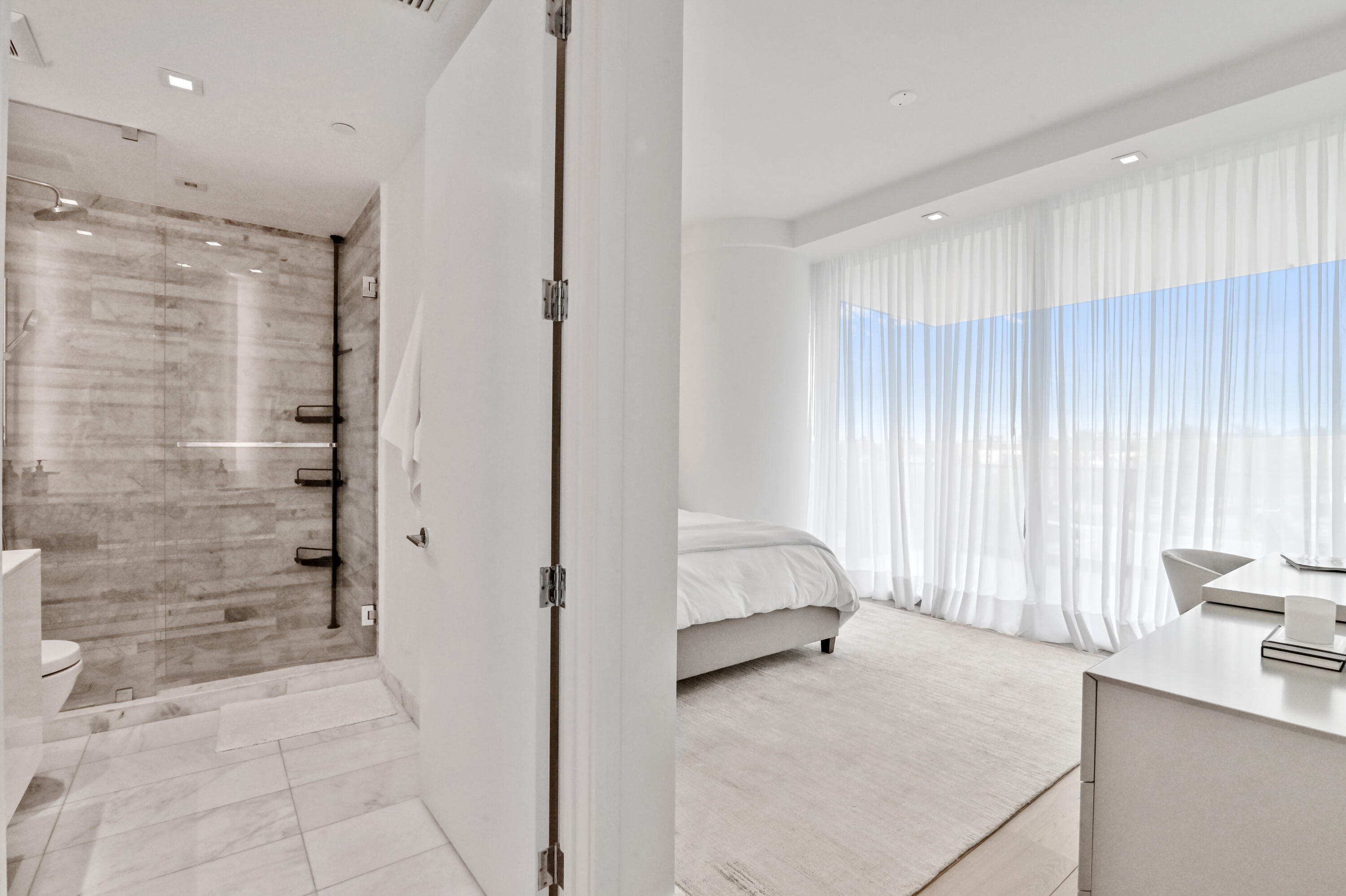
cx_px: 673
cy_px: 448
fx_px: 598
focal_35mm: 16
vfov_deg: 73.7
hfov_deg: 96.8
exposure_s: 1/125
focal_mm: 16
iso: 1600
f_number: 11
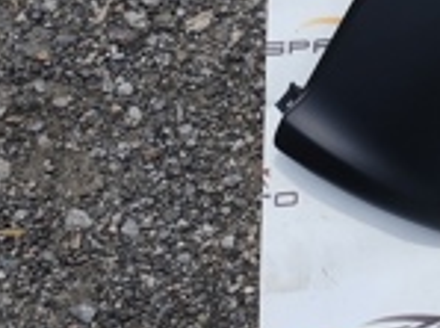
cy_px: -114
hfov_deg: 15.2
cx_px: 933
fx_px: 1255
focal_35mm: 99
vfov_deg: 14.2
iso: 50
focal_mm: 6.19
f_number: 1.65
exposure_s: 1/1301
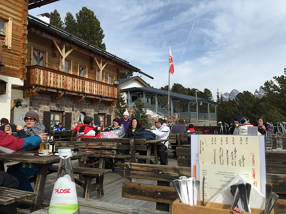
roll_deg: +0.6
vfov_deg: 48.2
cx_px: 143
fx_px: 240
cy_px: 107
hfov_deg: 61.7
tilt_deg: +4.7
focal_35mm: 29
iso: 32
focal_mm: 4.15
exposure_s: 1/1883
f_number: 2.2
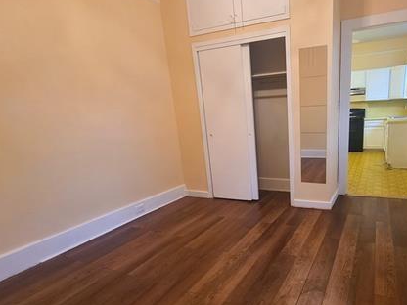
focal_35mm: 20
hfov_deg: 79.7
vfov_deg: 65.6
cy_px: 176
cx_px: 262
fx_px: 235
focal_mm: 2.2
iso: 320
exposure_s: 1/39
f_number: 2.2
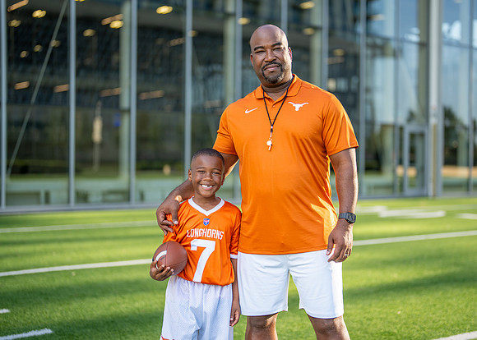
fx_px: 759
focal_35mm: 56
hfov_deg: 34.9
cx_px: 264
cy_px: 164
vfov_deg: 25.3
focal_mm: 50
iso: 100
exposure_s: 1/1600
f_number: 1.2
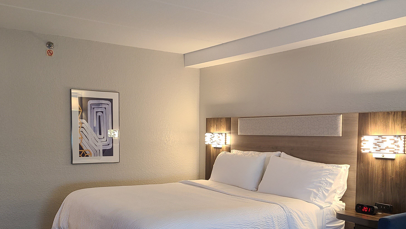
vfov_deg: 30.1
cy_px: 161
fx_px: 420
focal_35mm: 39
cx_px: 236
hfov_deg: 51.4
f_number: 1.8
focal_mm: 5.4
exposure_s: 1/60
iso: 160
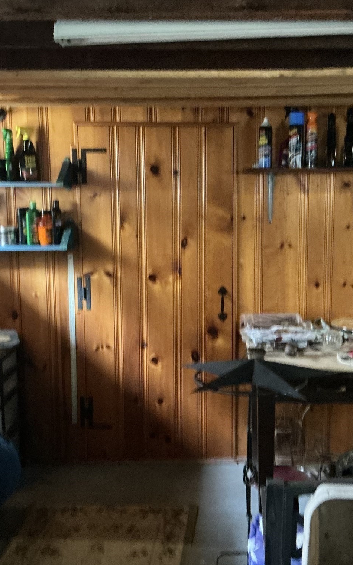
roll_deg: -0.6
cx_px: 218
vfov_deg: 49.3
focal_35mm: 40
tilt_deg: -10.0
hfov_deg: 31.9
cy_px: 282
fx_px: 616
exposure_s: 1/24
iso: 500
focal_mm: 3
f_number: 1.8
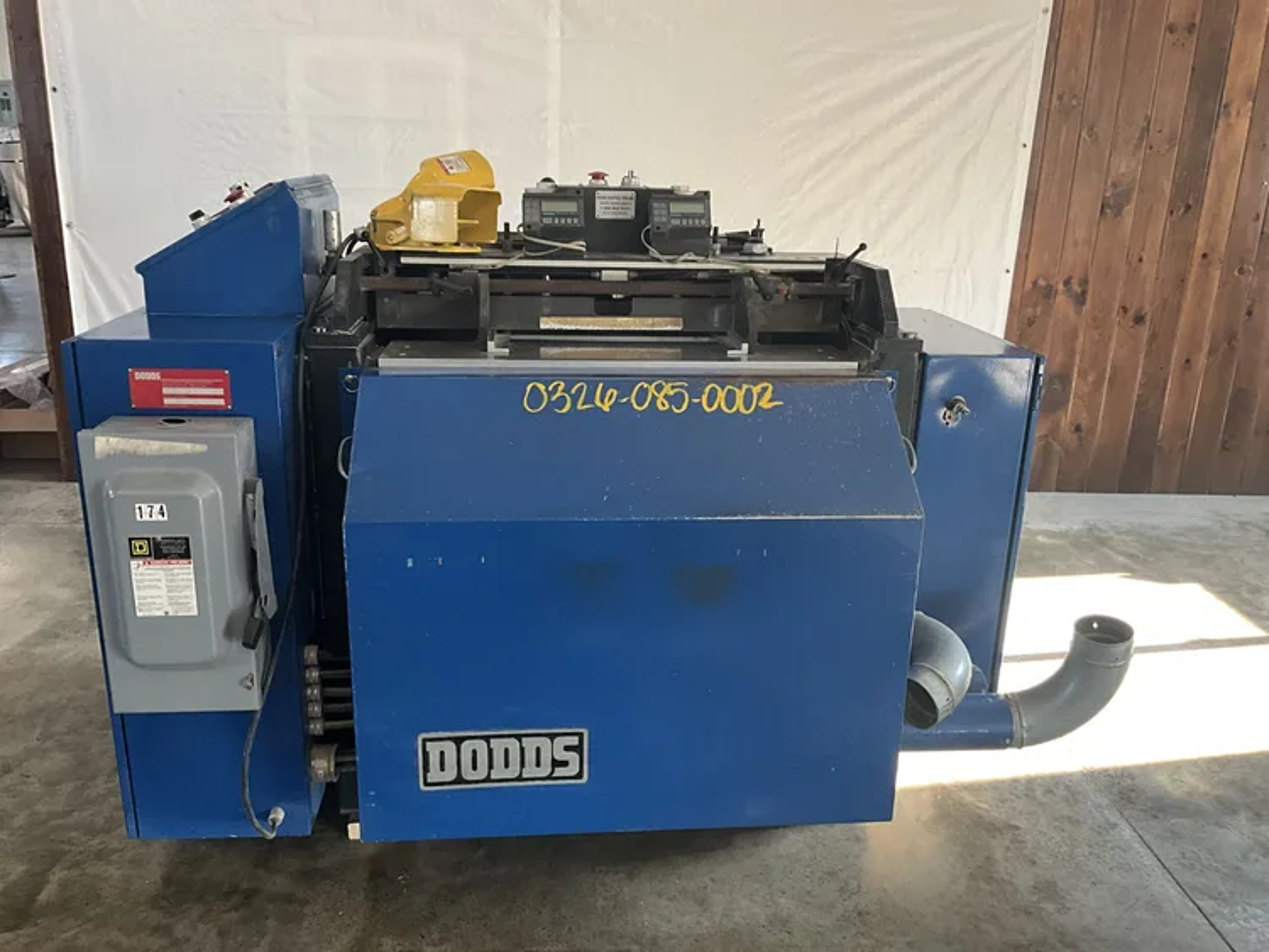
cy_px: 476
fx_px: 1063
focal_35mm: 29
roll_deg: -1.8
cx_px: 634
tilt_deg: -17.8
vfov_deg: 48.3
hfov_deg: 61.6
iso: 100
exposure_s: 1/60
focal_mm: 3
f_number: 1.8
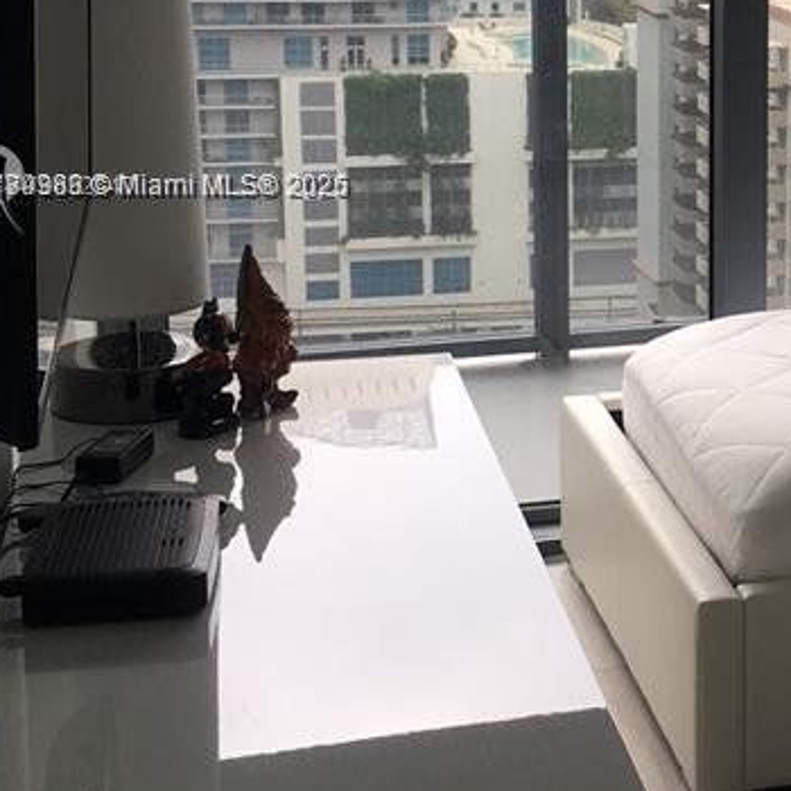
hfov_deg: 18.7
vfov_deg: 19.6
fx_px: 2275
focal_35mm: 88
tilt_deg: -11.3
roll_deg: +0.2
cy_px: 188
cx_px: 951
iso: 25
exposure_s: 1/120
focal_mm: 4.15
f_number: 2.2
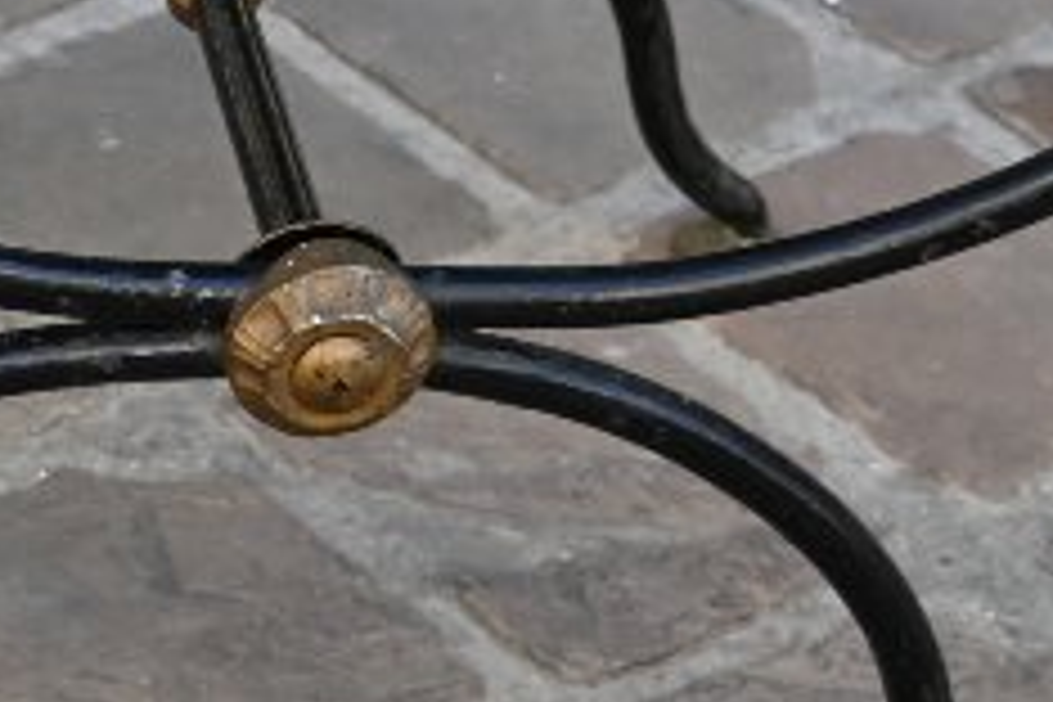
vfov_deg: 8.1
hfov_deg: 11.1
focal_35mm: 169
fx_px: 4943
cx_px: -1017
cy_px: 612
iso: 280
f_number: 4
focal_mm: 22
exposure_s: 1/250
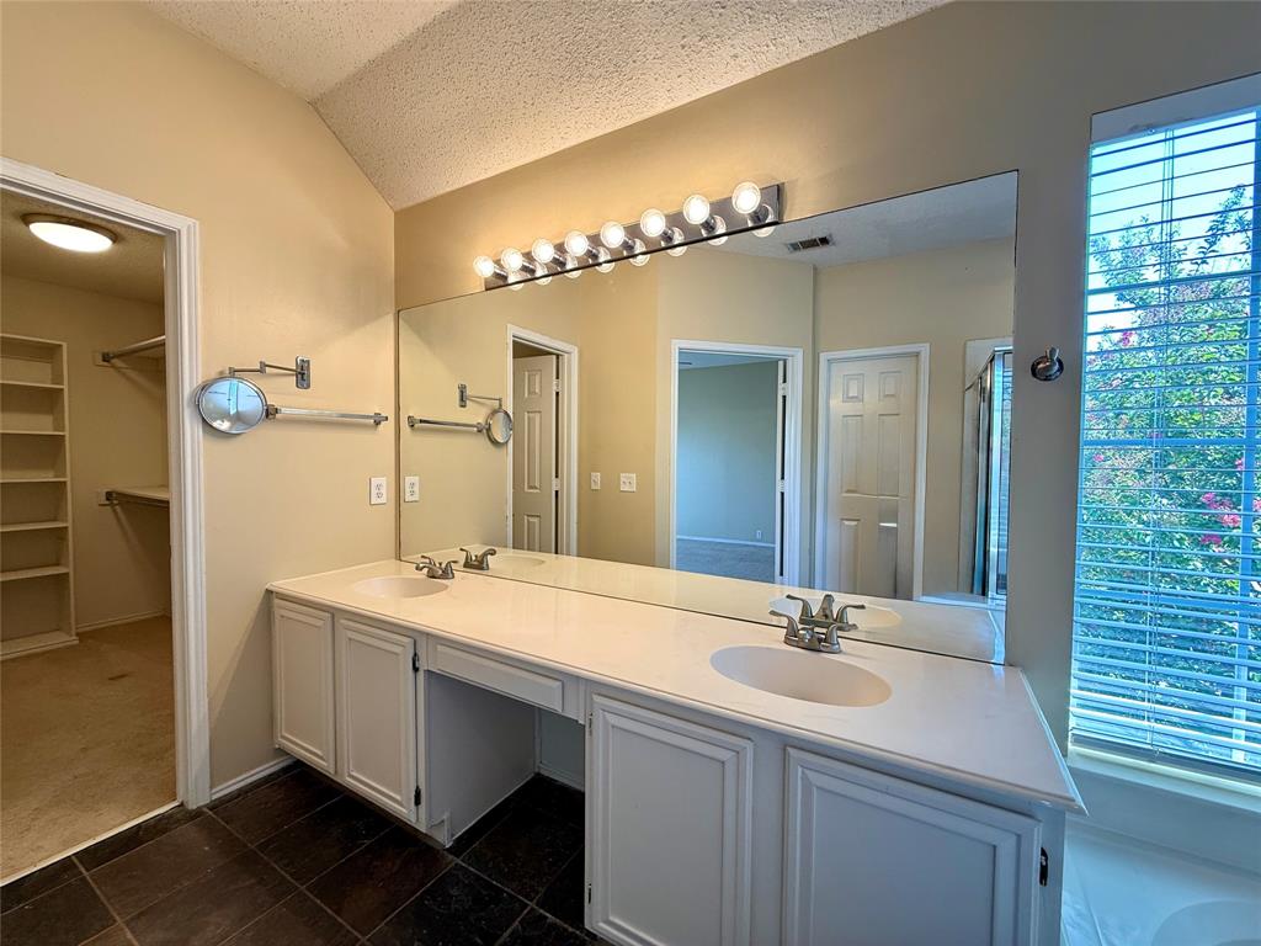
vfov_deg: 85.7
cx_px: 630
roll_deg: -0.4
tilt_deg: -1.0
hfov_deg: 102.1
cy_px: 473
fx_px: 510
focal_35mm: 14
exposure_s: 1/120
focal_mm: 2.22
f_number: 2.2
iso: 100
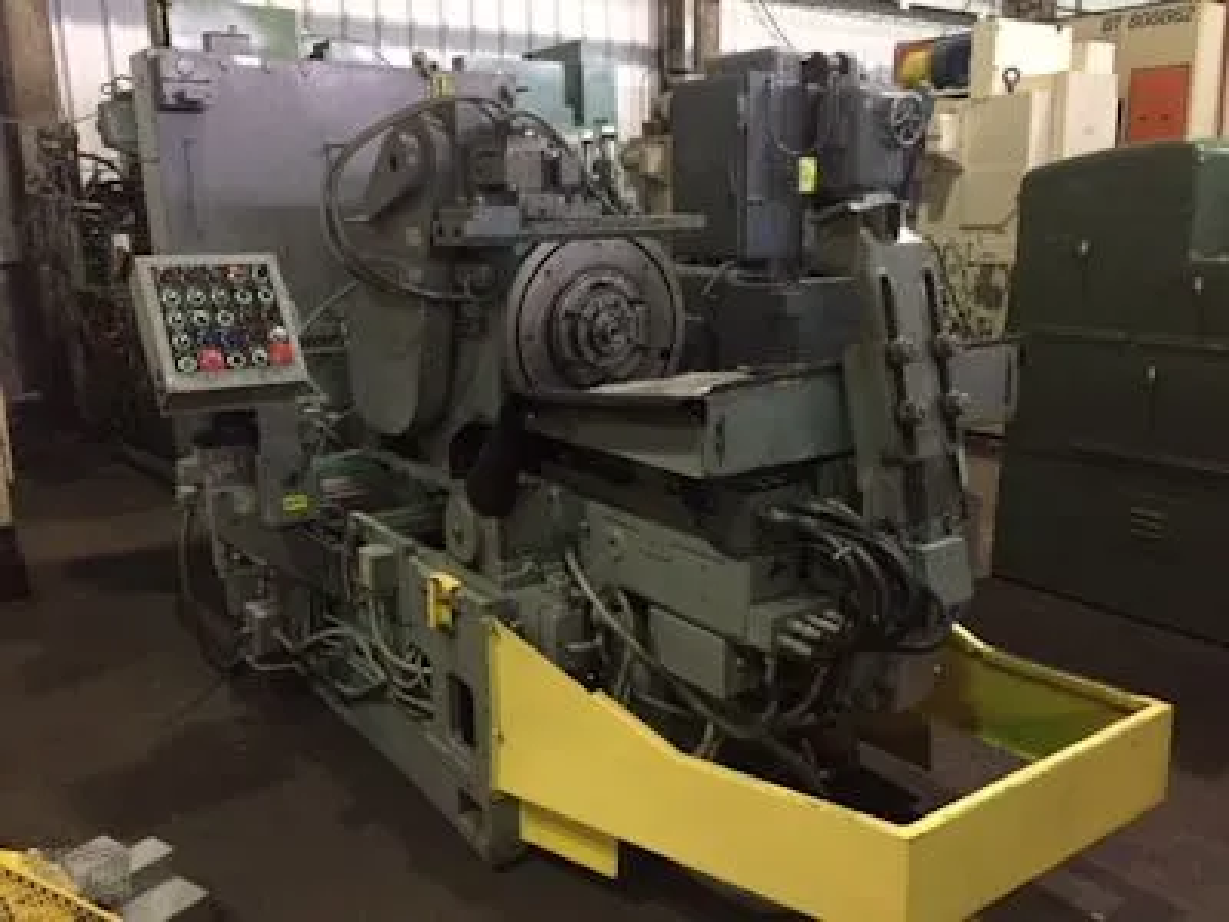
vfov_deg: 48.2
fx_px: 1030
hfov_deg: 61.7
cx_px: 614
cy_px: 461
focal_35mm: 29
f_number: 2.2
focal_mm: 4.15
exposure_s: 1/15
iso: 320
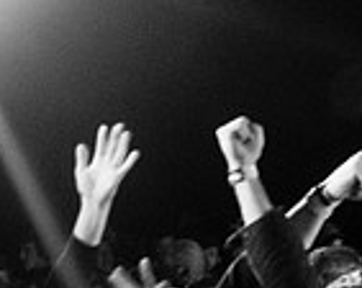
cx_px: 513
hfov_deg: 15.5
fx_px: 1239
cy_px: 145
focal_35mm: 116
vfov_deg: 13.2
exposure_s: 1/100
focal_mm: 20
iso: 1000
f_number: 2.8
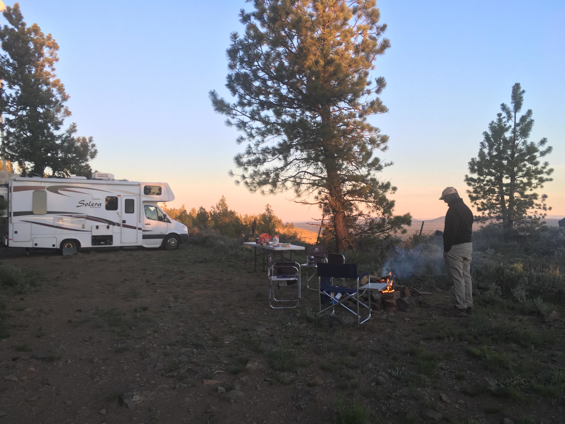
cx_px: 282
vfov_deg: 48.2
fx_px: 473
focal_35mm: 29
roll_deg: +0.9
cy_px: 212
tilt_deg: -0.8
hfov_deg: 61.7
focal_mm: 4.15
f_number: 2.2
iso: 32
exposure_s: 1/120
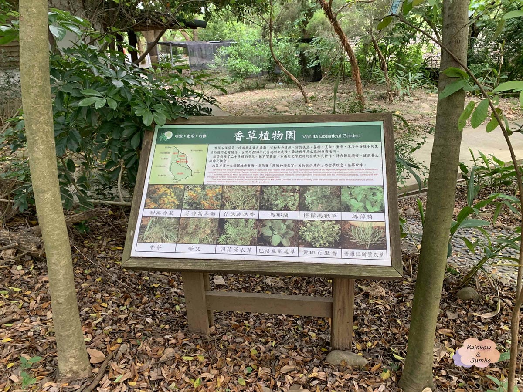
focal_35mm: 26
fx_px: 393
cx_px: 262
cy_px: 196
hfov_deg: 67.3
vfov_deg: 53.1
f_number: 1.8
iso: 80
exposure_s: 1/121
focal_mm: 4.25
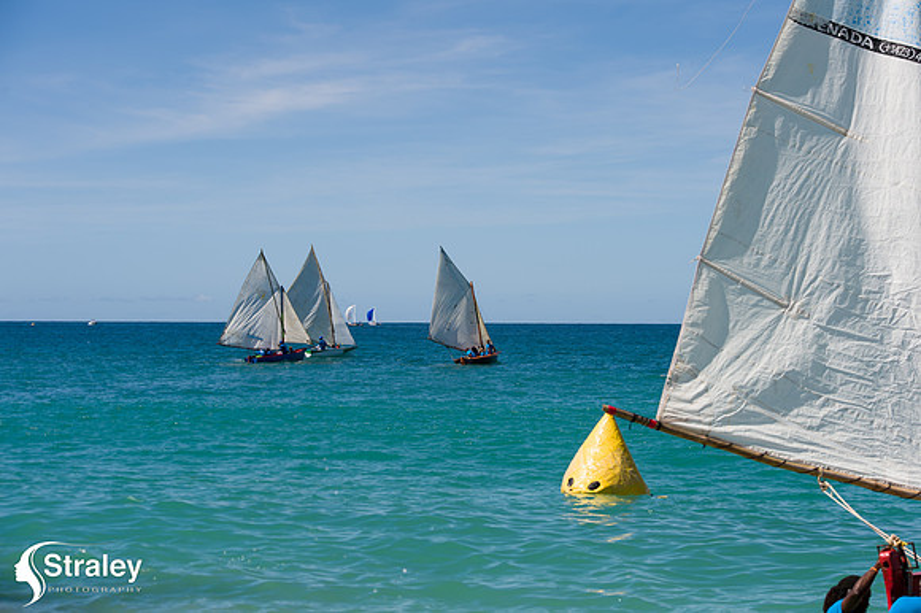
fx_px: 2352
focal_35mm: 92
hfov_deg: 22.2
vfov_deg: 14.8
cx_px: 460
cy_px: 306
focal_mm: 92
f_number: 8
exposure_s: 1/640
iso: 100
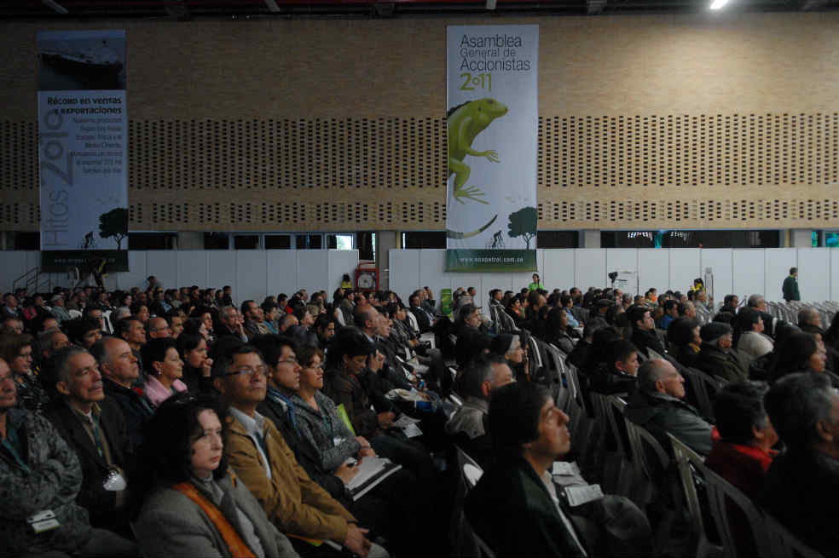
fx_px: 804
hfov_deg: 55.1
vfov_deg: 38.3
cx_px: 420
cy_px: 279
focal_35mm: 34
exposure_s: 1/60
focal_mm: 23
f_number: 3.2
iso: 800
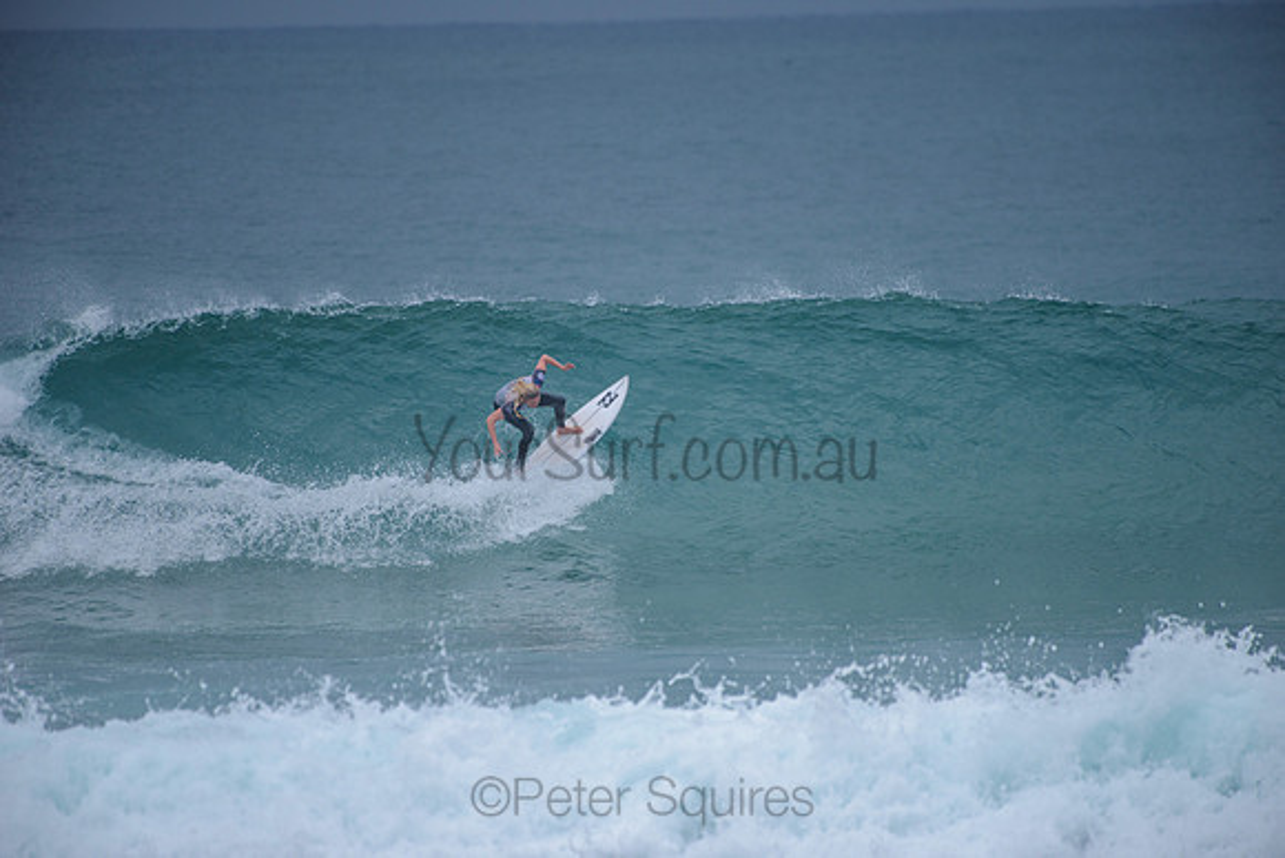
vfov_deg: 2.8
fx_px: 17851
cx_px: 642
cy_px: 429
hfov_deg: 4.1
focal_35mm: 500
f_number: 5.6
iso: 220
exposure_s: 1/2000
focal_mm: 500
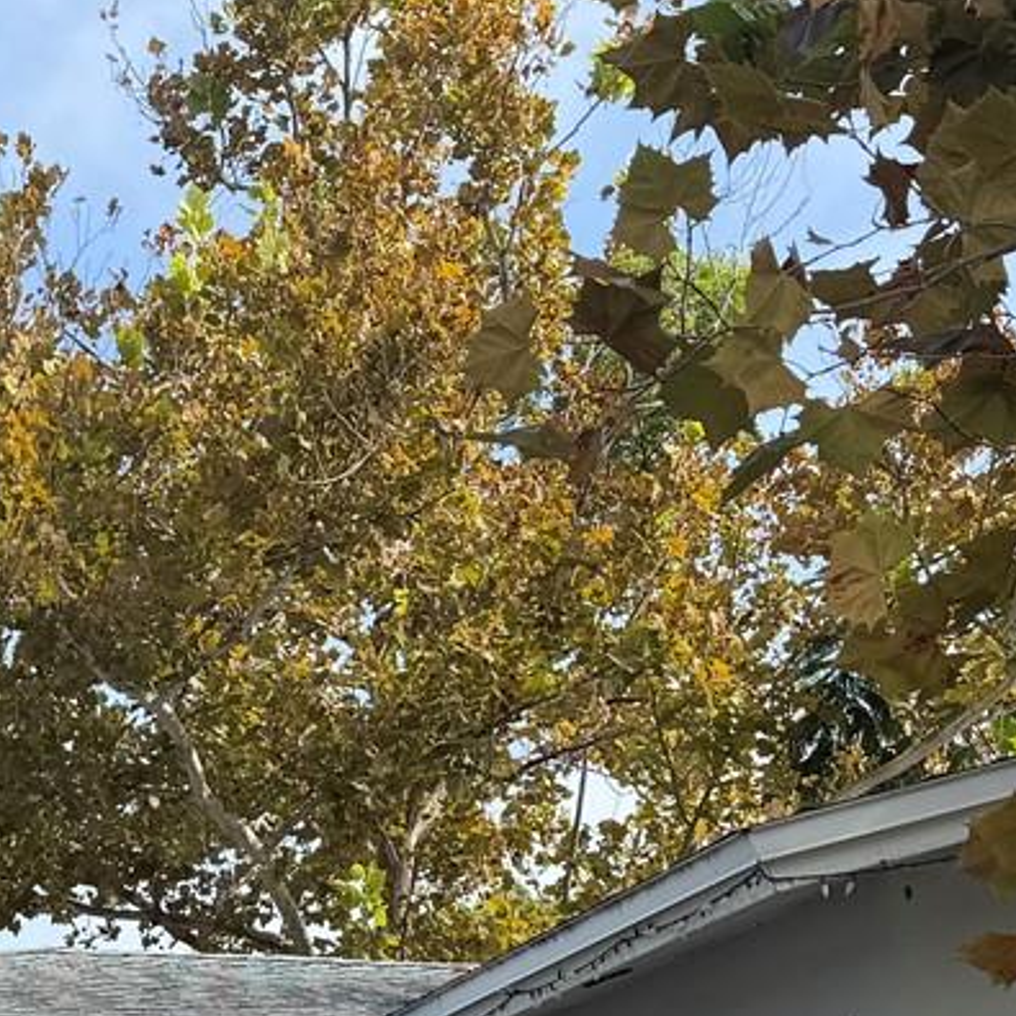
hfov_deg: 18.3
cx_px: -417
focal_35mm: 86
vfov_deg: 19.2
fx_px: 2856
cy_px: 1152
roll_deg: +3.1
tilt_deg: +4.1
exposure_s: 1/2703
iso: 80
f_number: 1.78
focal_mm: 6.76
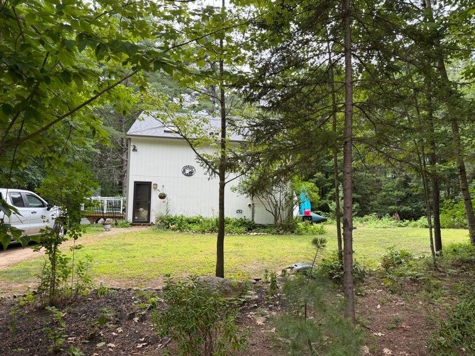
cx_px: 238
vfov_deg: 56.8
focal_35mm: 24
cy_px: 178
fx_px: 329
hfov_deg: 71.6
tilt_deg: +1.4
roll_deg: -2.0
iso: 100
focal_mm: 6.76
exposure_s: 1/517
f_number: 1.78
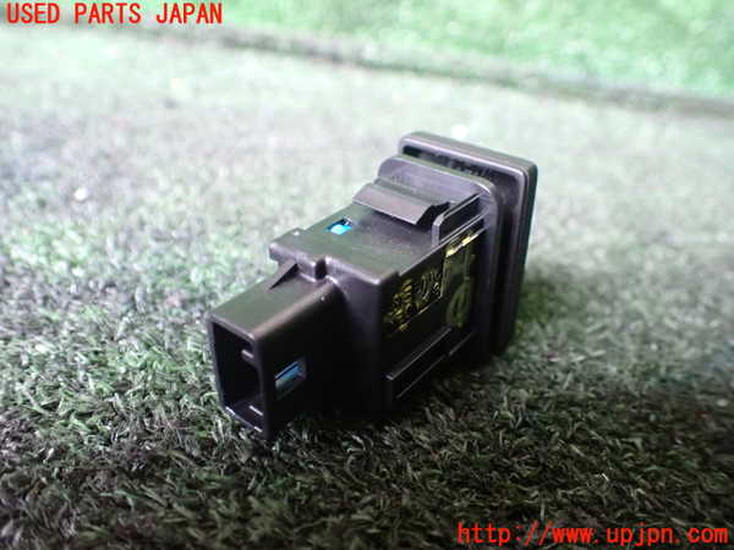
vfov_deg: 46.8
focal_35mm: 30
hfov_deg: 60.0
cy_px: 275
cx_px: 367
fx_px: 636
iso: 1600
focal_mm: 5.4
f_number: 2.3
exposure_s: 1/30
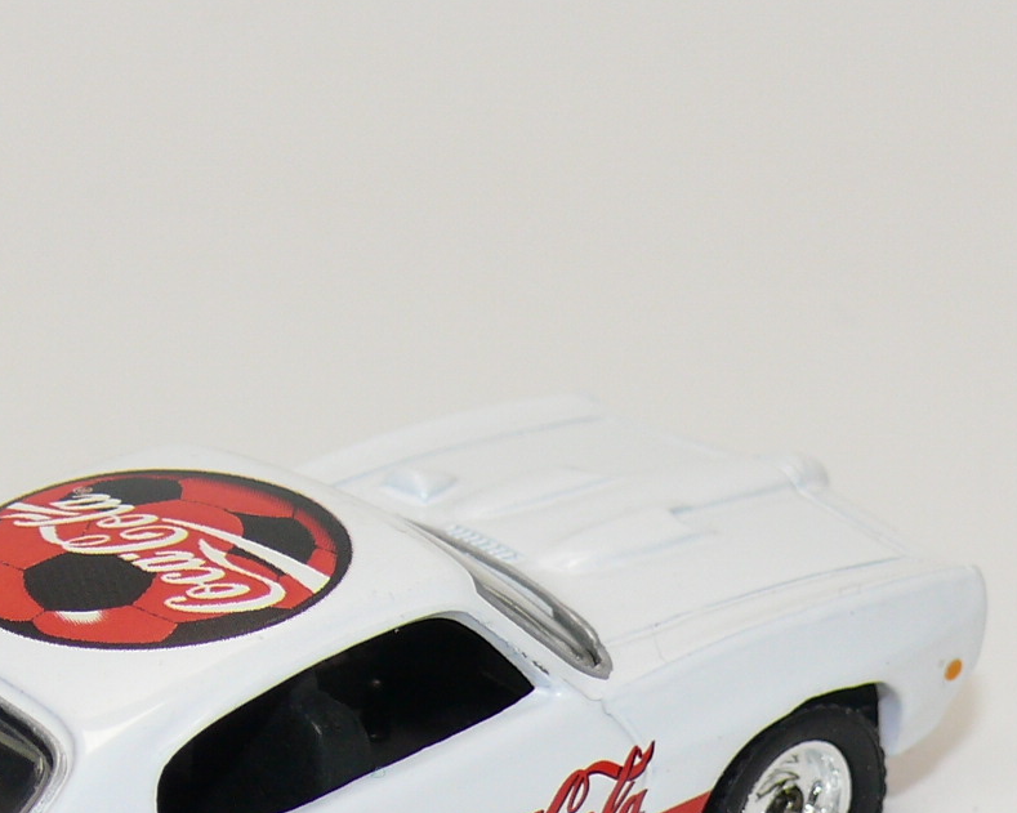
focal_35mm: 188
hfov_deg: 10.3
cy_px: 652
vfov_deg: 8.2
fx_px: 5658
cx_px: 250
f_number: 4
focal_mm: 12.9
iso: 100
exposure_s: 1/30
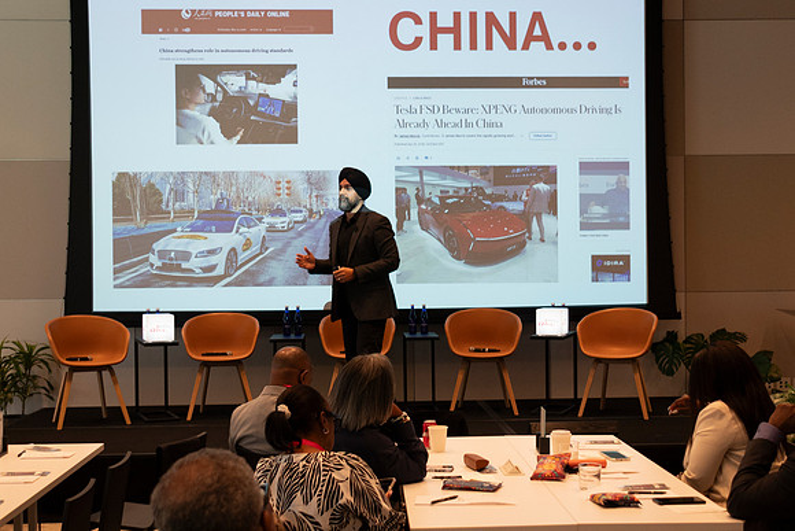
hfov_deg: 41.6
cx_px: 397
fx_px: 1045
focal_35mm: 47
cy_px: 290
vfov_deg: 28.5
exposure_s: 1/125
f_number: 4
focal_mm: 28
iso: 1100
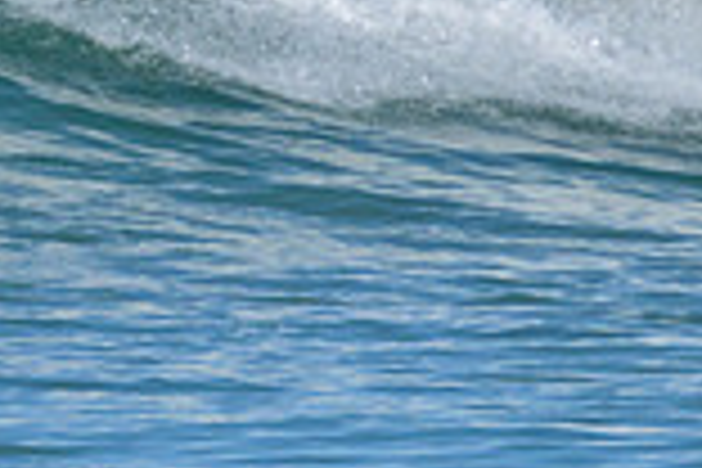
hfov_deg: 0.7
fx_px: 58066
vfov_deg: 0.5
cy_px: -110
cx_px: -320
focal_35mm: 2978
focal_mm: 800
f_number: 11
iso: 2500
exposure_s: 1/2000
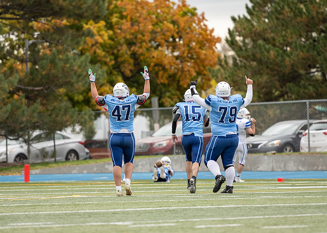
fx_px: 2994
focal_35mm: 322
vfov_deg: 4.5
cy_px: 110
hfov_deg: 6.3
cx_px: 153
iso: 125
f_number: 2.8
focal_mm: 200
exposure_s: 1/1000
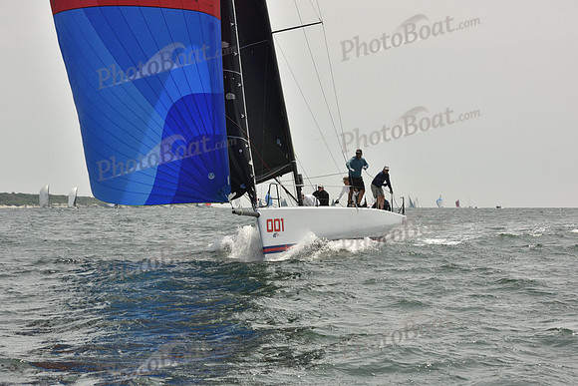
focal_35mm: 80
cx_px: 289
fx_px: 1285
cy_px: 193
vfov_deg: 17.1
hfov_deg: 25.4
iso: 400
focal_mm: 80
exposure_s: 1/1600
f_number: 10
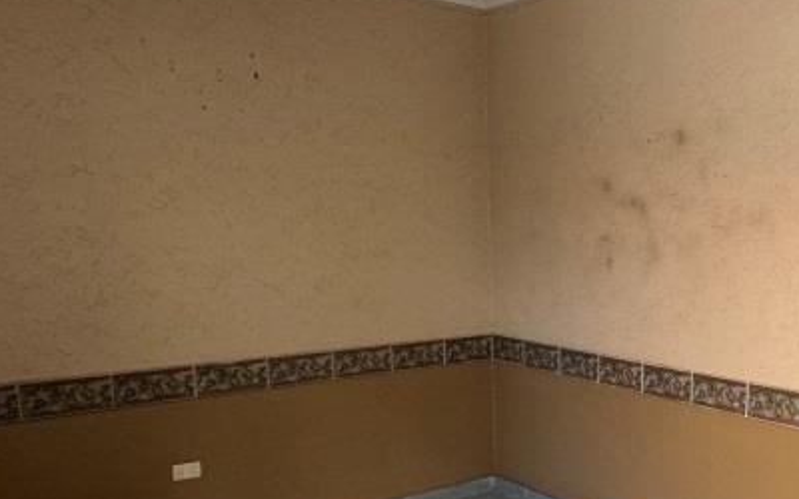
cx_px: 647
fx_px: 827
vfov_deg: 33.0
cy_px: 369
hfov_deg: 48.4
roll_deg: +0.5
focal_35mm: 38
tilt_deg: -9.2
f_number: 2.2
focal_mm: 2.22
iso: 125
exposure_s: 1/99
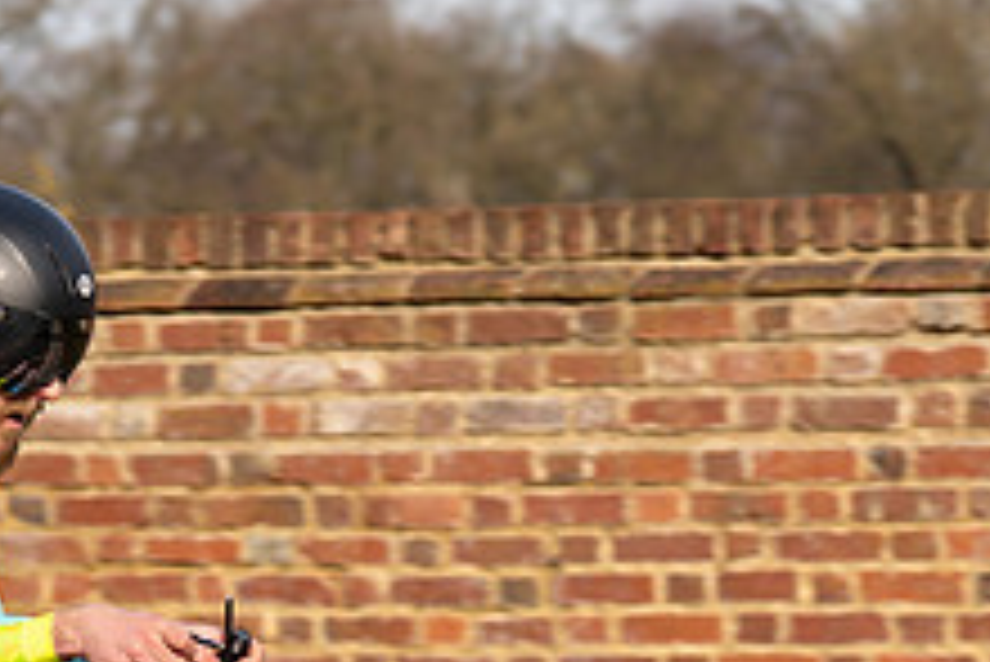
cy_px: 522
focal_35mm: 314
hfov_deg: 6.5
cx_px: -7
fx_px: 8640
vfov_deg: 4.4
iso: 100
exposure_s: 1/800
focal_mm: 83
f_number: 4
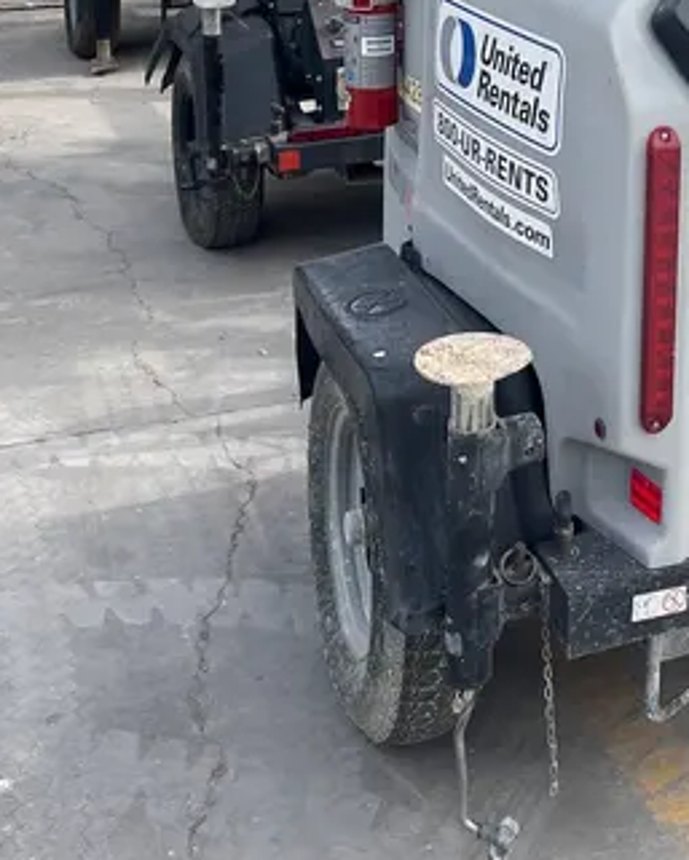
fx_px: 1478
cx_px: 729
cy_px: -17
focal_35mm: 58
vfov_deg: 30.0
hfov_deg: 24.7
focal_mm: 5.1
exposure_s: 1/1175
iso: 50
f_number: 1.6
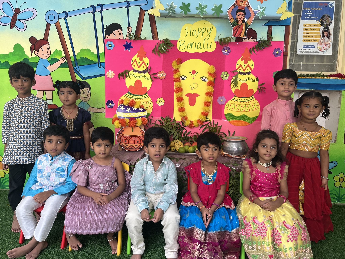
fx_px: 259
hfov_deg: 67.3
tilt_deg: -8.5
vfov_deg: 53.1
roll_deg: -1.5
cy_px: 130
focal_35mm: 26
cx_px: 172
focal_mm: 5.1
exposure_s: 1/100
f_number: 1.6
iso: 64
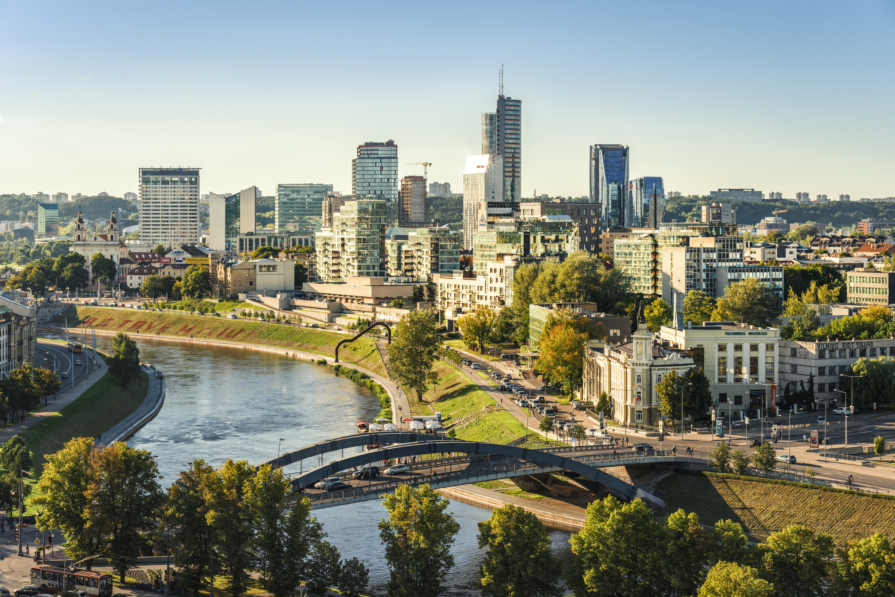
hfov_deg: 28.8
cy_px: 298
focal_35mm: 70
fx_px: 1741
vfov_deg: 19.5
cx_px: 448
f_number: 11
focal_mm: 70
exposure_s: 1/320
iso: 200
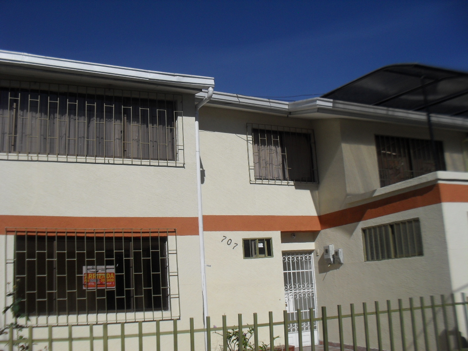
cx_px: 234
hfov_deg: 52.6
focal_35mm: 35
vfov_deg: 40.7
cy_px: 176
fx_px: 473
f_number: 8.4
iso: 100
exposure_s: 1/500
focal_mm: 6.3
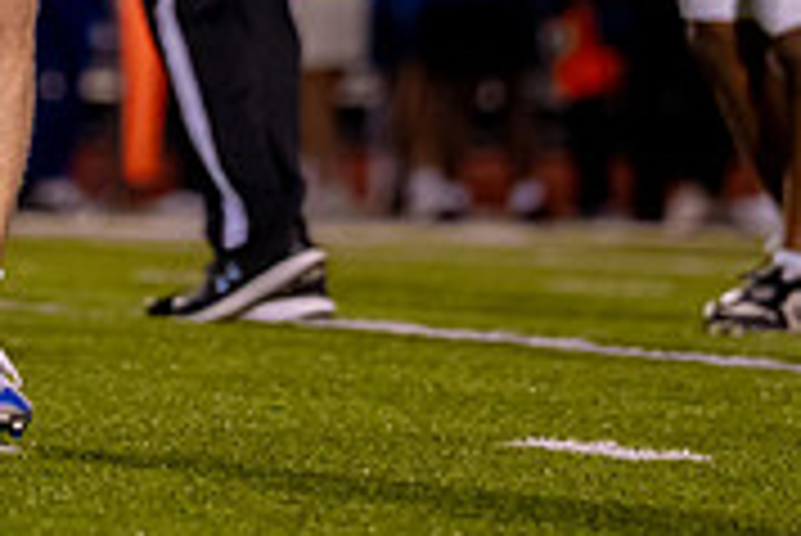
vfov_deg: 1.8
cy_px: -378
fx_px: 16634
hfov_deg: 2.8
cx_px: -11
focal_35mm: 747
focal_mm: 200
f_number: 2.8
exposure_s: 1/1000
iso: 3200
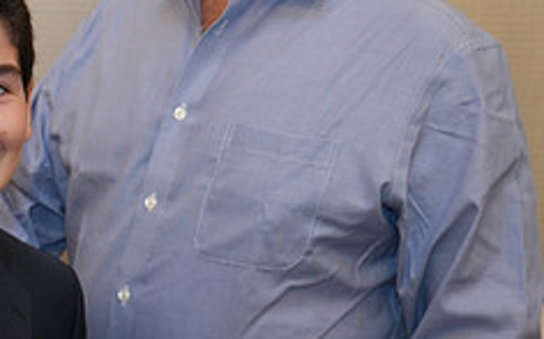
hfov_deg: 15.9
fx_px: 1896
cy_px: 36
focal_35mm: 128
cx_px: -25
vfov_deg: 10.2
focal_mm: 51
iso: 640
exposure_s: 1/80
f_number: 4
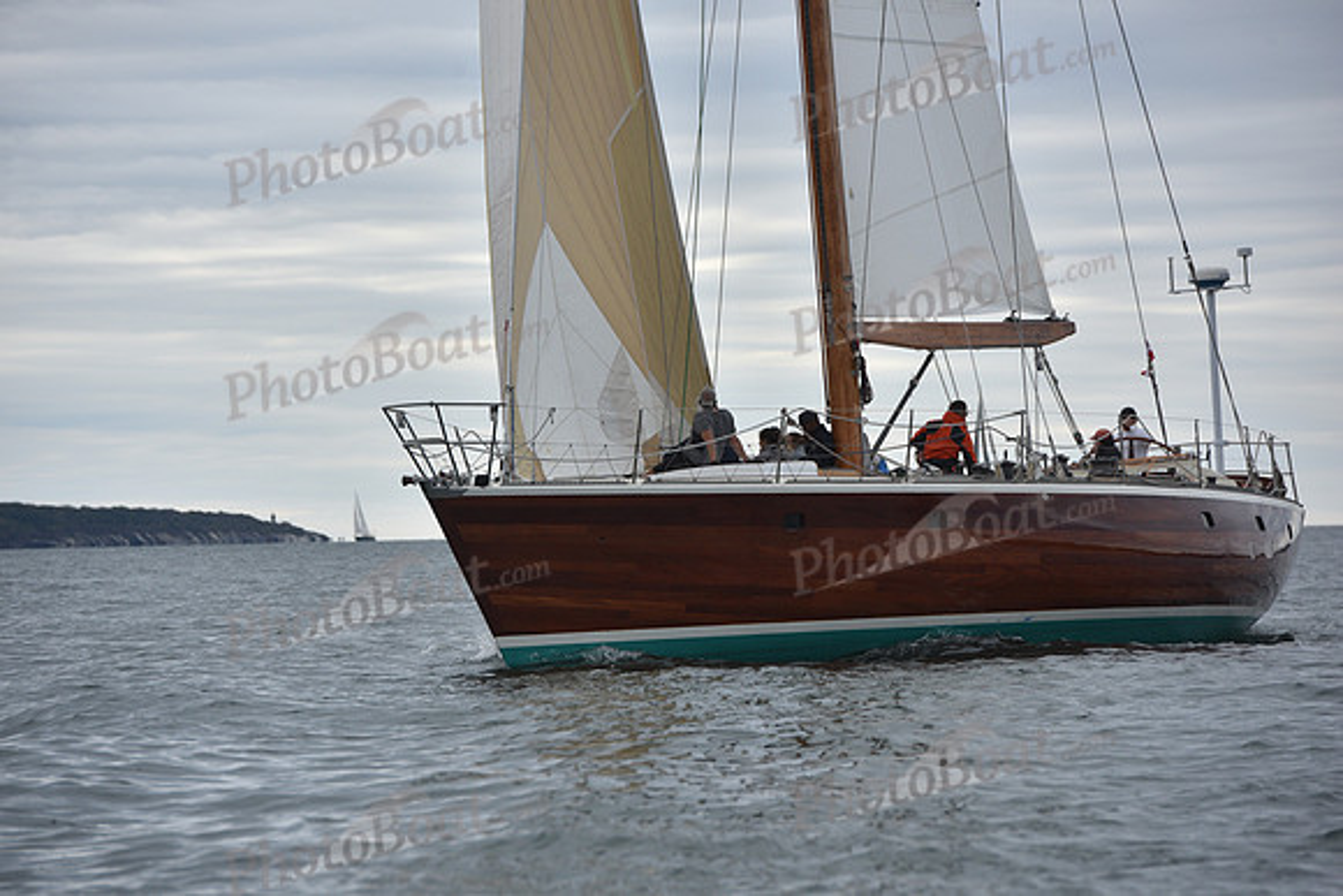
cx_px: 672
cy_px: 448
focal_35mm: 200
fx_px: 7463
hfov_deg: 10.3
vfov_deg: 6.9
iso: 400
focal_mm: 200
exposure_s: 1/1000
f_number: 6.3
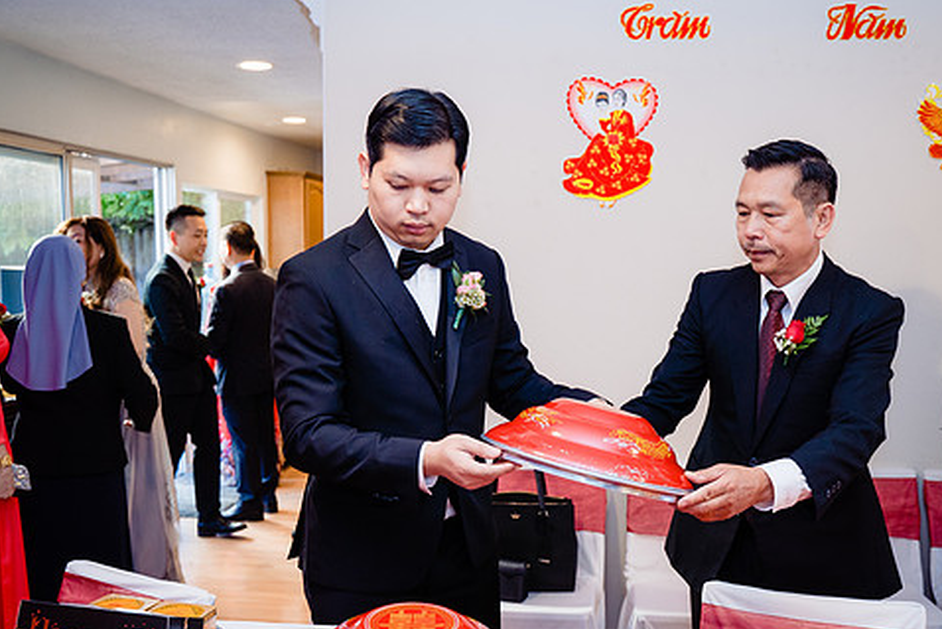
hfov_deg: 55.6
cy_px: 366
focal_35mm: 34
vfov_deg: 38.8
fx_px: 890
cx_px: 530
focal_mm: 28
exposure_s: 1/125
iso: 1000
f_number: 4
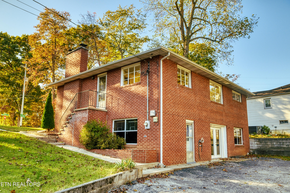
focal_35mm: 31
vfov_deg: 42.3
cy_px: 96
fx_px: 250
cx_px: 145
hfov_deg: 60.3
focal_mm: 31
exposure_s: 1/320
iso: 800
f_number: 8
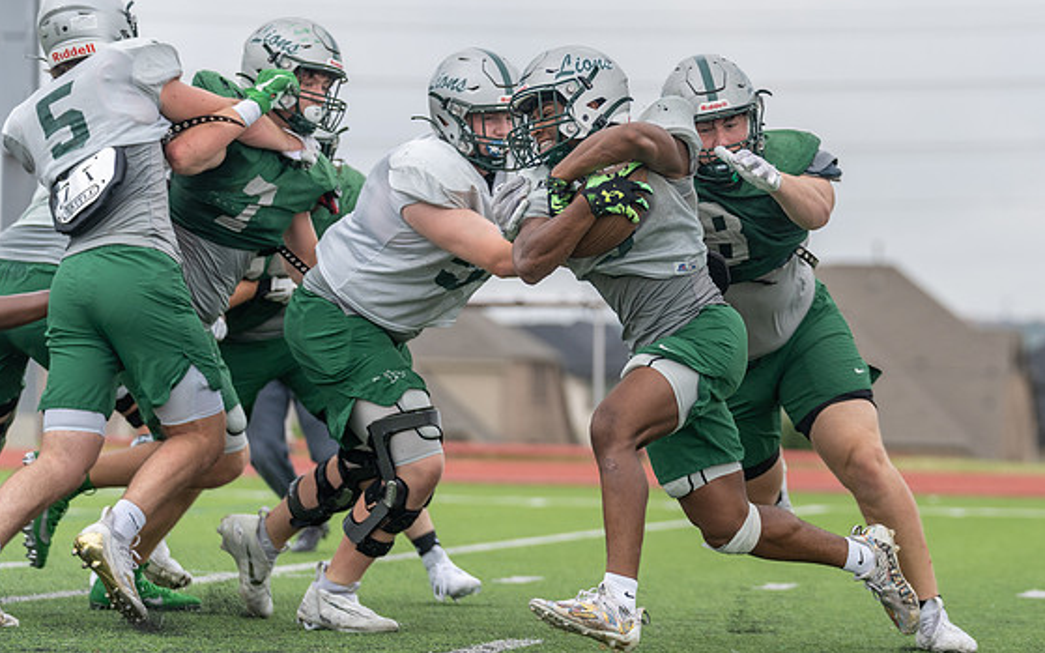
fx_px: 5808
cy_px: 216
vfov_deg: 6.4
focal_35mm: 204
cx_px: 709
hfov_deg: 10.3
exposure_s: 1/1250
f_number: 3.5
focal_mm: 146
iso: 200
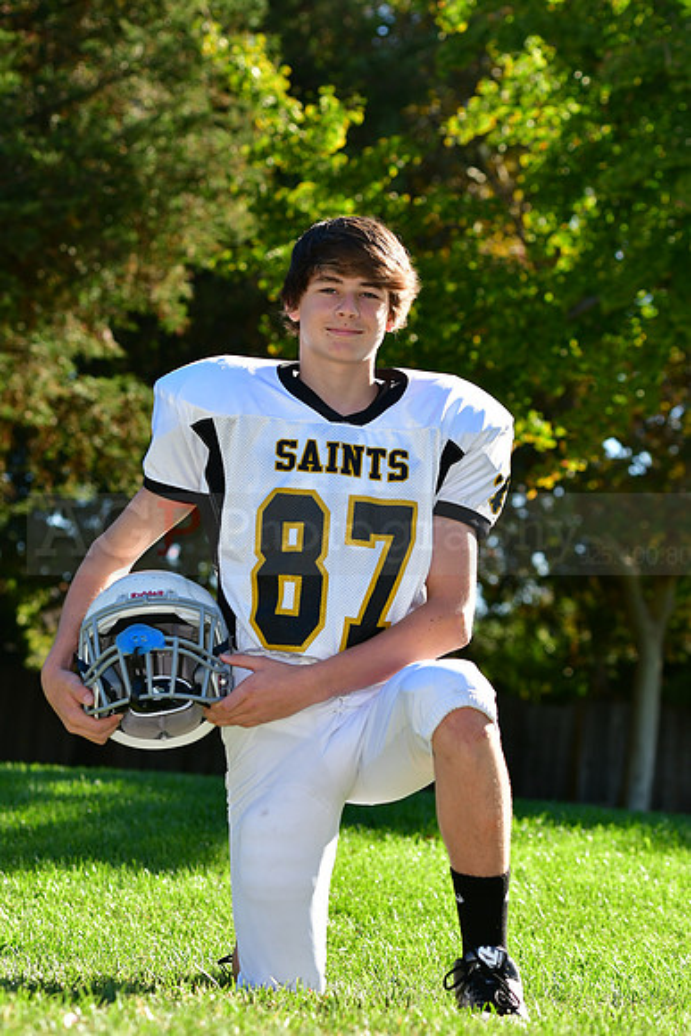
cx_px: 346
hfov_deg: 11.7
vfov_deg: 17.5
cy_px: 518
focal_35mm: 117
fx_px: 3366
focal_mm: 78
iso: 400
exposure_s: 1/1250
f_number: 4.5
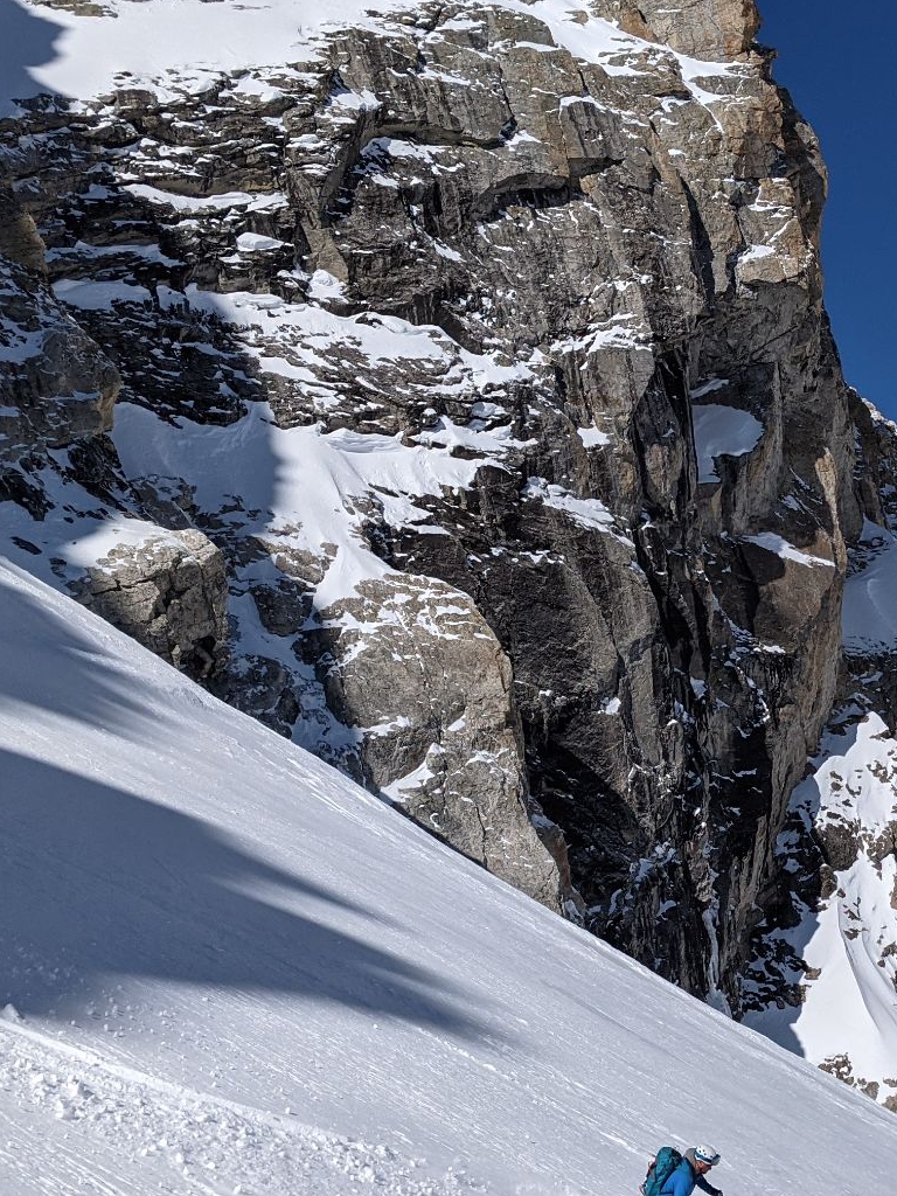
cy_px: 641
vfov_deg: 35.5
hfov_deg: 26.8
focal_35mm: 54
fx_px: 1866
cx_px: 647
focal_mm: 4.38
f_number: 1.73
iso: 65
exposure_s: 1/11765
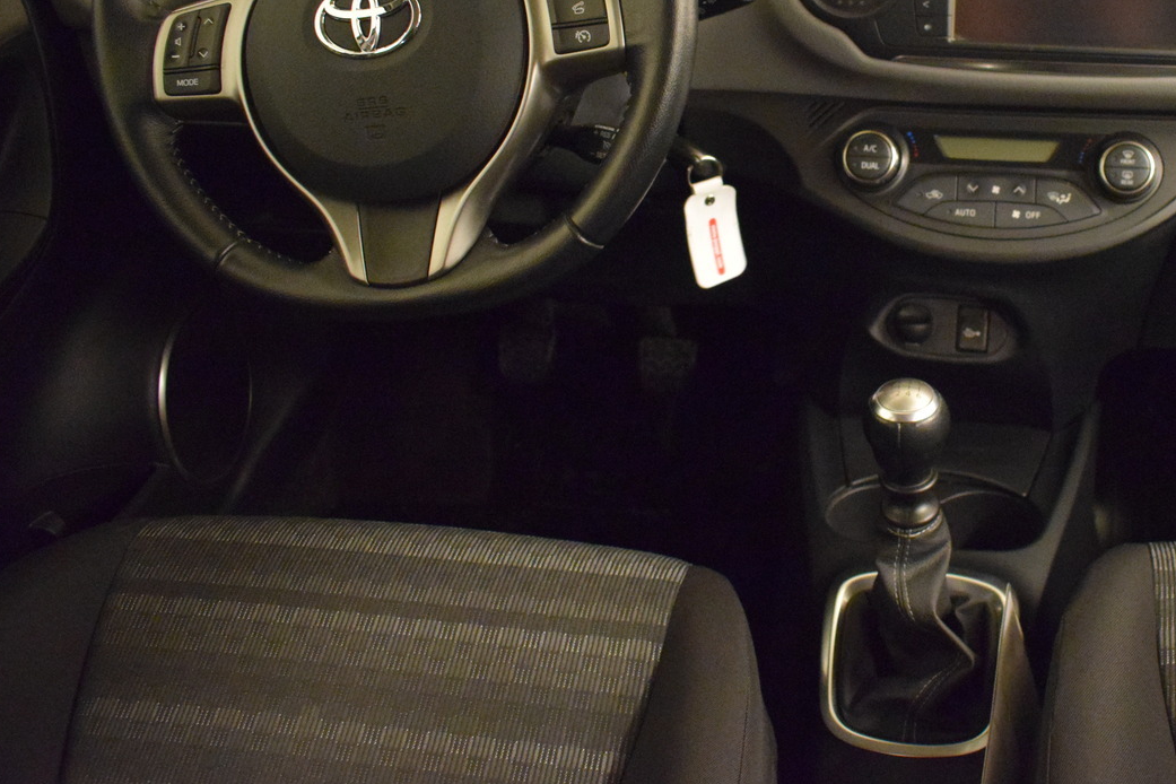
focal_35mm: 42
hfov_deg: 44.8
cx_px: 881
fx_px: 1372
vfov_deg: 31.5
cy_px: 238
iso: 6400
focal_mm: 18
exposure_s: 1/40
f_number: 3.5
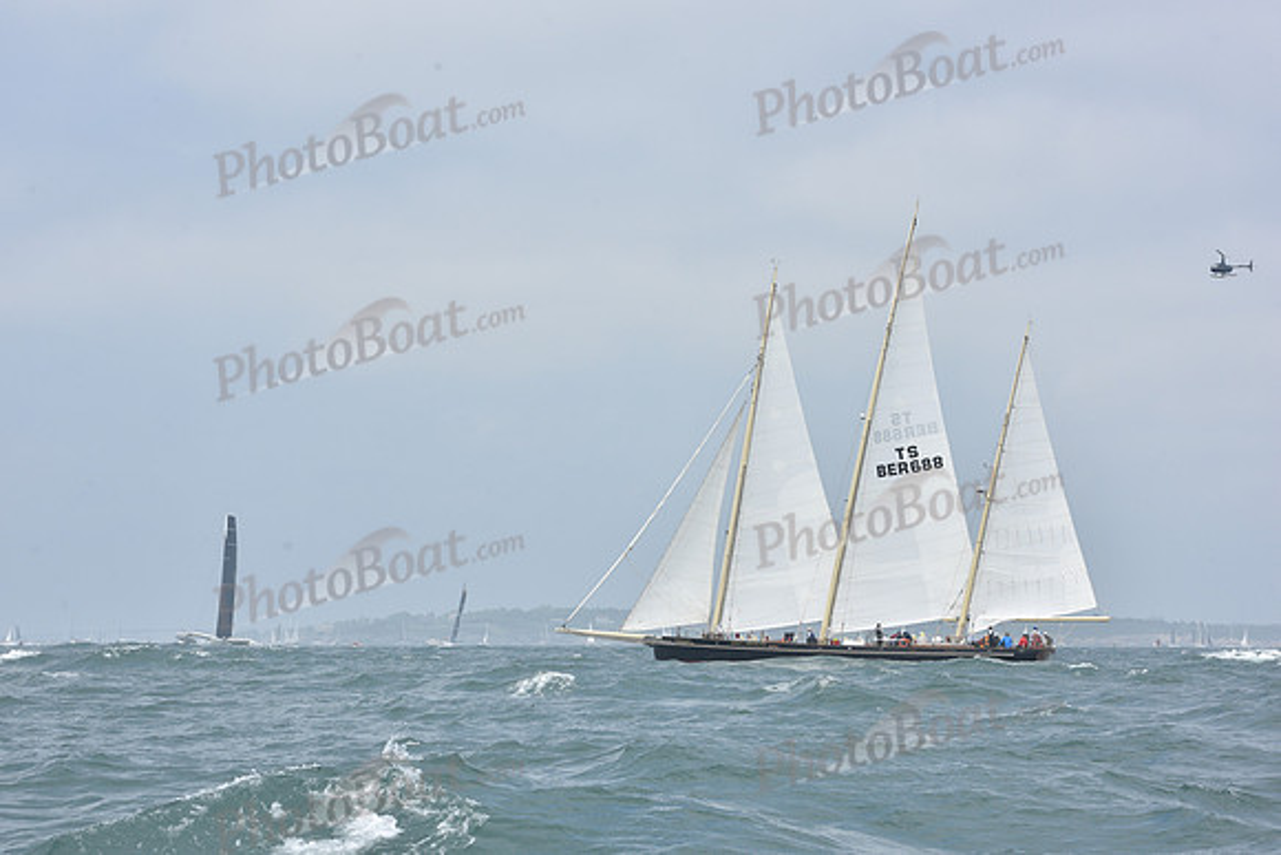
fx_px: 3025
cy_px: 428
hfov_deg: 23.9
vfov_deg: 16.1
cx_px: 640
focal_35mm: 85
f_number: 13
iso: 400
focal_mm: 85
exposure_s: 1/800
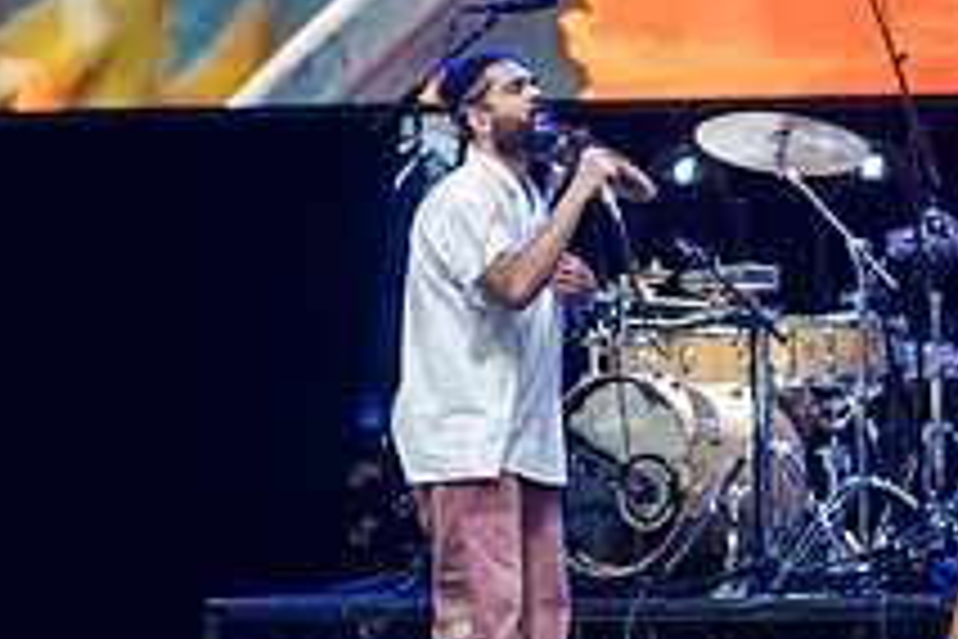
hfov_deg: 4.5
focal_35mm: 463
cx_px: 494
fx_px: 12320
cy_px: 281
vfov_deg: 3.0
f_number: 4
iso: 2000
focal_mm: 170
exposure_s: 1/320
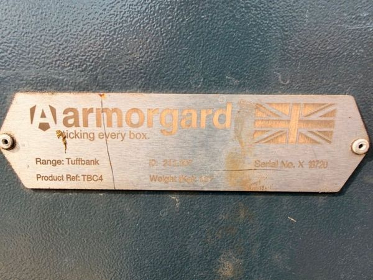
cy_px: 140
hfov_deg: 71.6
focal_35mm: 24
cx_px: 186
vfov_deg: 56.8
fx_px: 259
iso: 50
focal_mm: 2.22
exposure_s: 1/507
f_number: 2.2
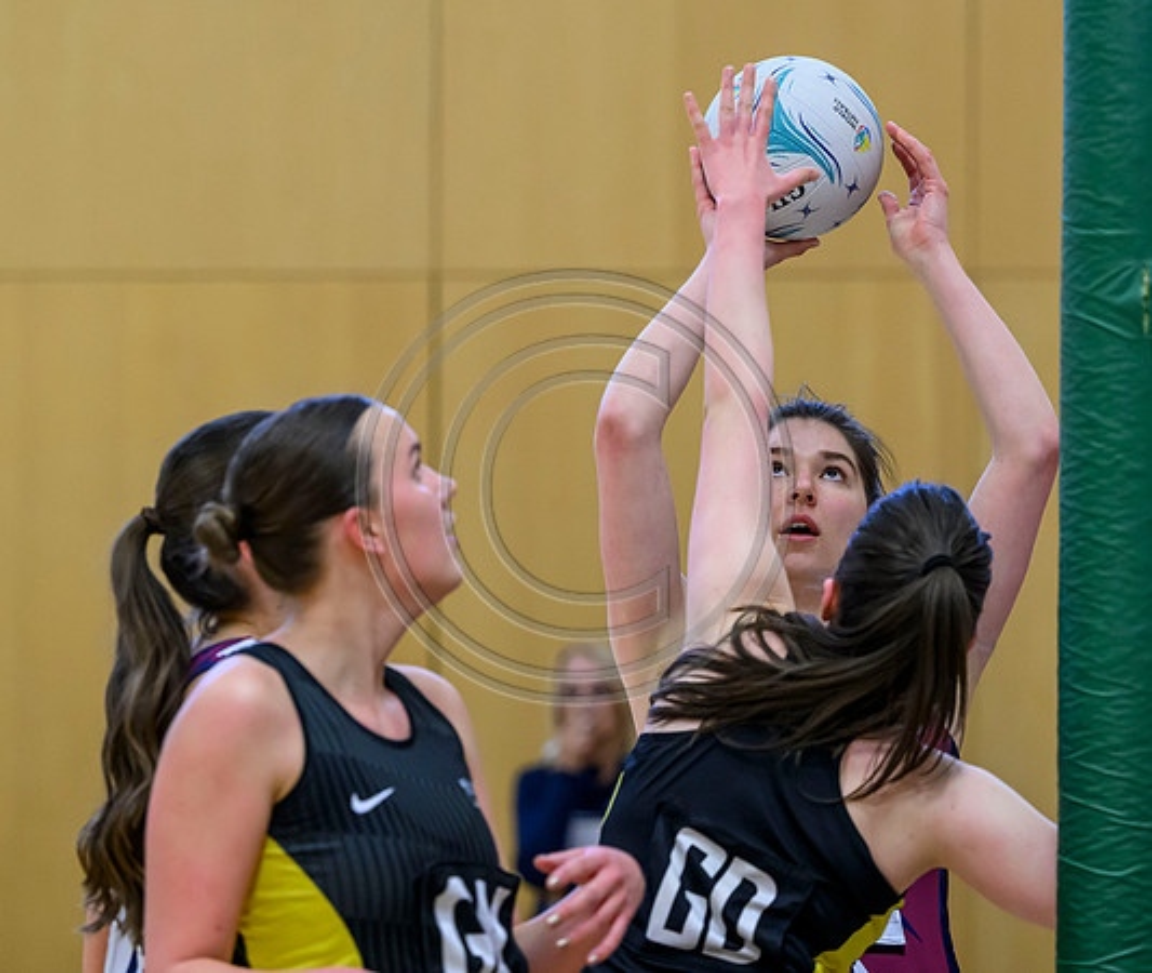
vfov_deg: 6.6
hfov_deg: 7.8
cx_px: 617
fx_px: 8474
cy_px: 281
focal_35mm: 243
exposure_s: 1/800
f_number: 3.2
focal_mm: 145
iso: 3200
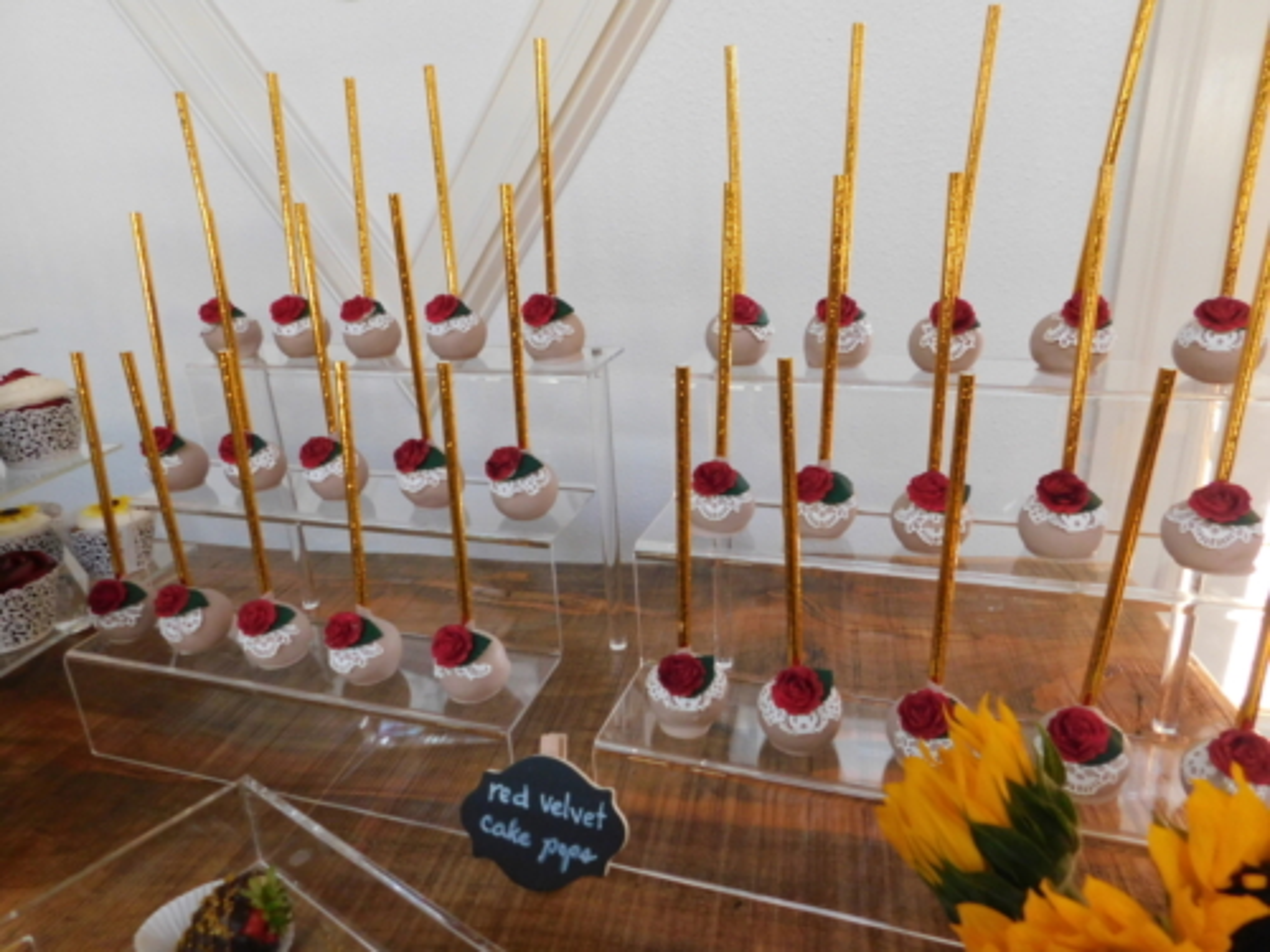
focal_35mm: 23
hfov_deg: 73.9
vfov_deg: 58.9
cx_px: 635
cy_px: 476
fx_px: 844
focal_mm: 4
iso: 400
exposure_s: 1/25
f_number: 3
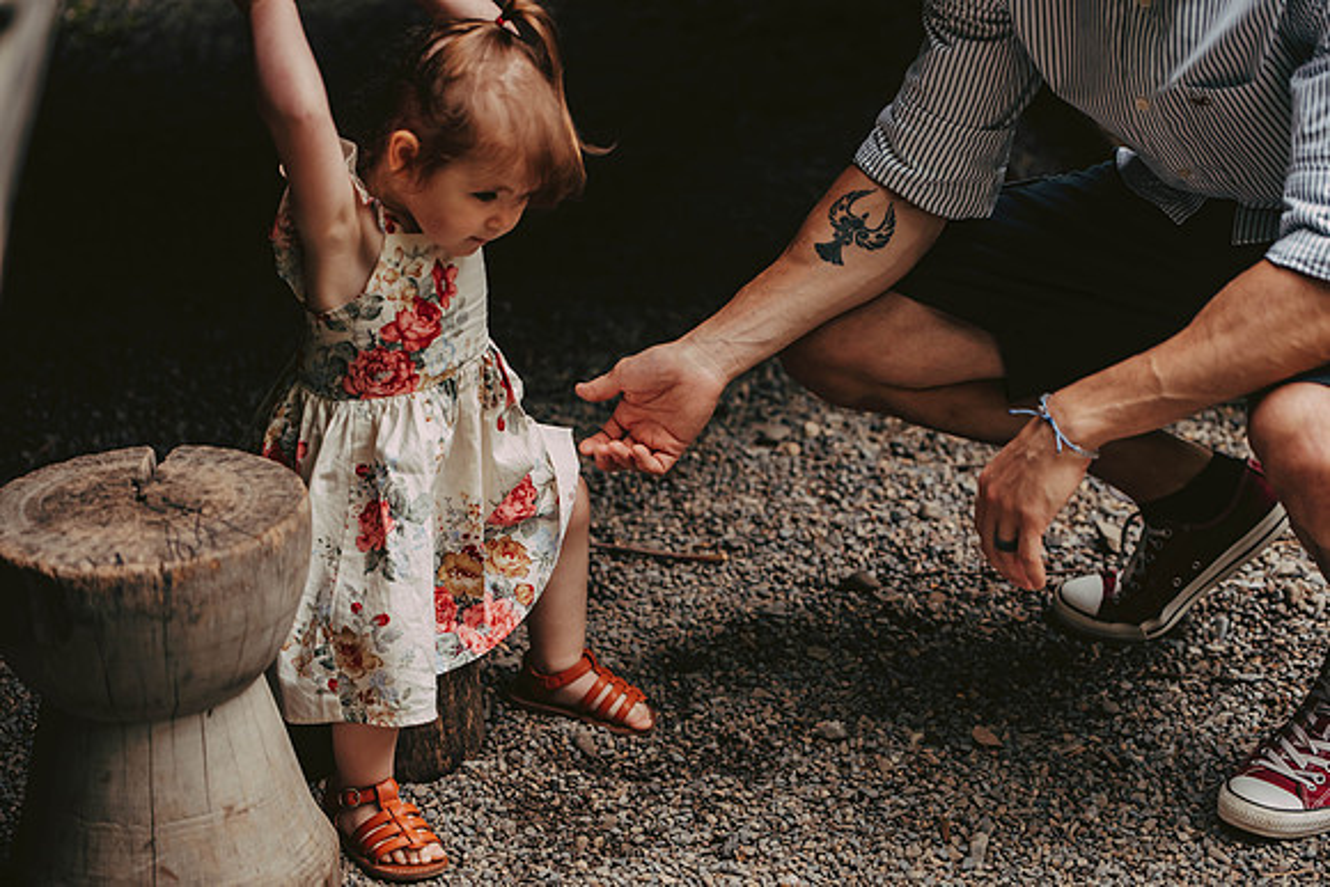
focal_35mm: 82
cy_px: 444
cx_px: 665
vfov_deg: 16.7
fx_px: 3030
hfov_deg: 24.8
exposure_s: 1/400
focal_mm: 82
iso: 640
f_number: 2.8
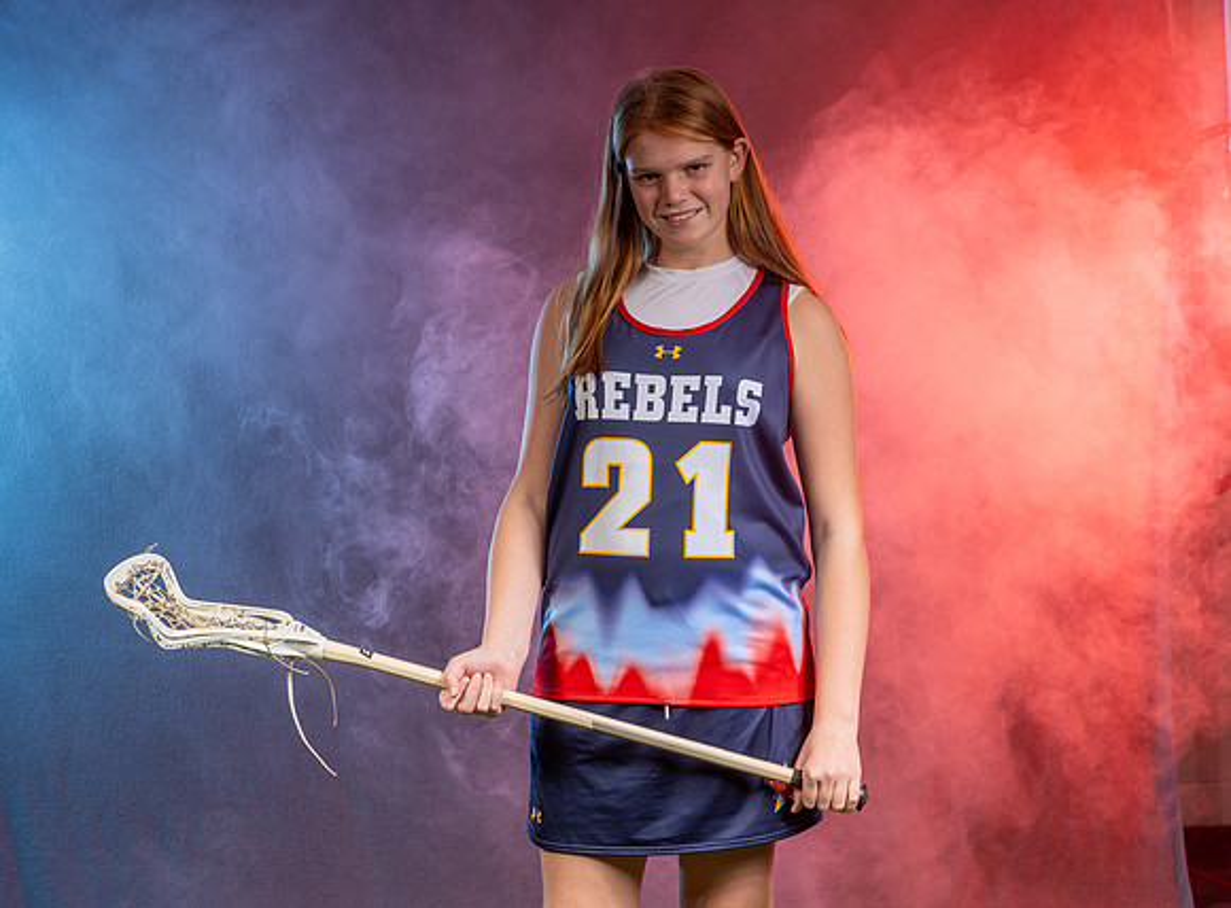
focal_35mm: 110
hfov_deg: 18.1
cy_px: 516
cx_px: 658
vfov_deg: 13.4
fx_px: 3874
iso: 64
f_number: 8
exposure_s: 1/200
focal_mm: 90
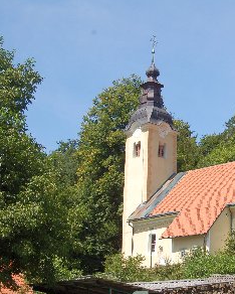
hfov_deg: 17.6
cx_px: 220
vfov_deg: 22.2
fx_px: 747
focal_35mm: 86
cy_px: 148
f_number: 9
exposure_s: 1/250
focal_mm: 40
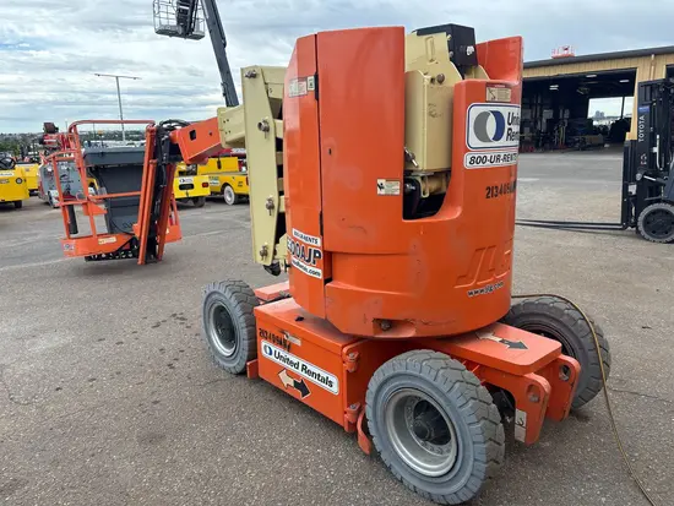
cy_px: 253
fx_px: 506
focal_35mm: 26
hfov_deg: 67.3
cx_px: 337
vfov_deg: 53.1
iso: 50
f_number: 1.6
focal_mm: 5.96
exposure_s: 1/758
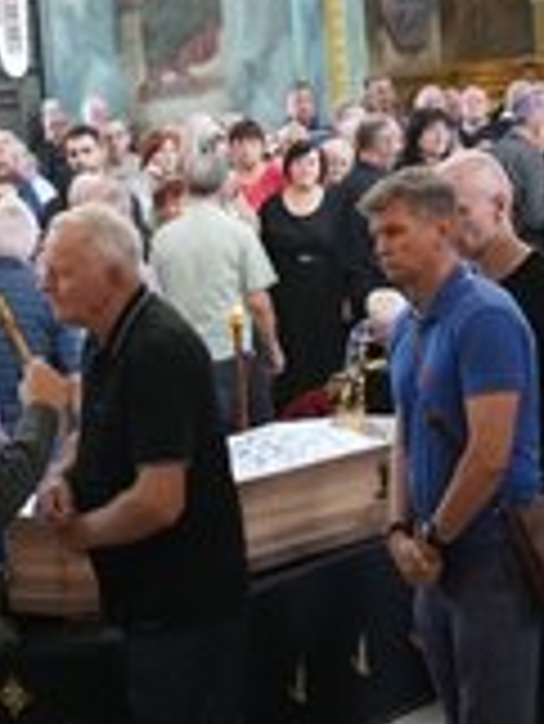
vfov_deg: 15.9
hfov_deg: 11.9
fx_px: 2595
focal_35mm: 124
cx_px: 99
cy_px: 461
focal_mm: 52
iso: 12800
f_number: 4
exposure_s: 1/200
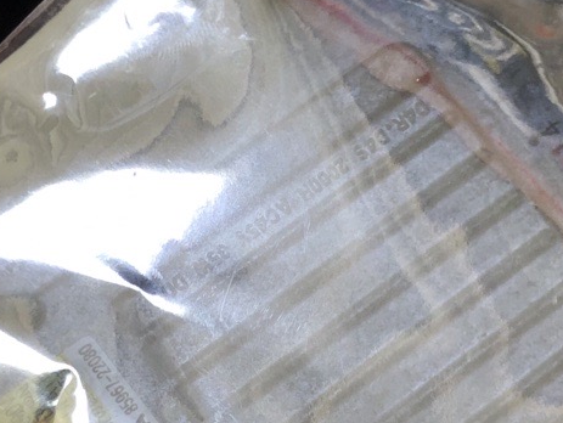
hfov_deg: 22.5
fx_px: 1416
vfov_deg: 16.9
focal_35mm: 87
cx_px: 235
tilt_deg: -57.2
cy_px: 301
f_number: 1.8
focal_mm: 4
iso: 25
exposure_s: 1/30
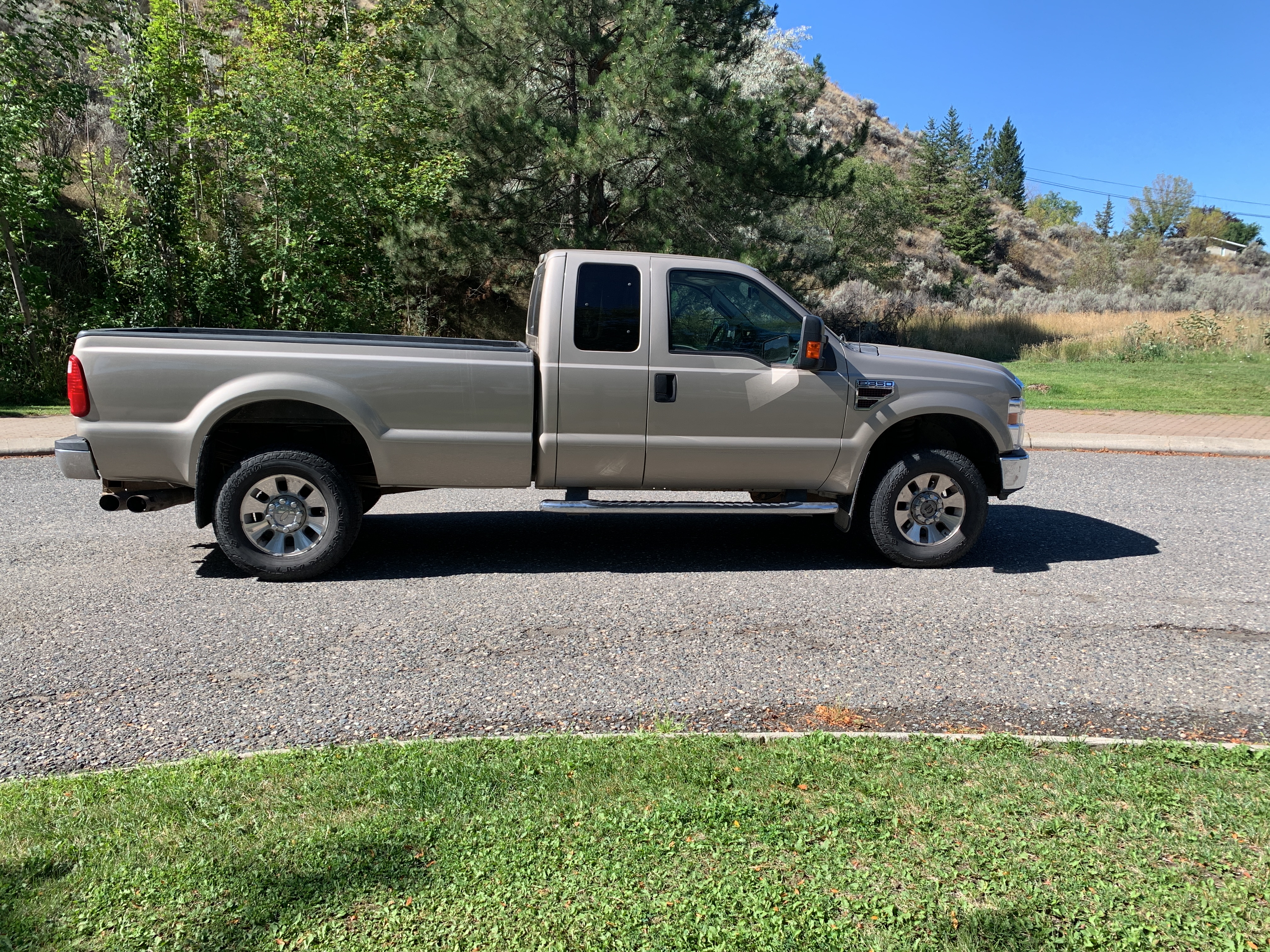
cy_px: 476
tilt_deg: -8.5
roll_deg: +0.6
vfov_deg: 53.1
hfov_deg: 67.3
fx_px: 954
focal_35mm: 26
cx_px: 635
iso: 25
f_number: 1.8
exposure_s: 1/1065
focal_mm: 4.25
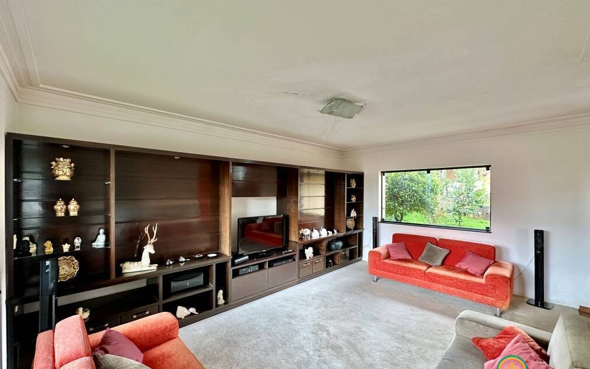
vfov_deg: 74.7
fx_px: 241
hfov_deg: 101.5
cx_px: 294
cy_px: 194
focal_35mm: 15
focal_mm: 2.22
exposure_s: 1/60
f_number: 2.2
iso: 250
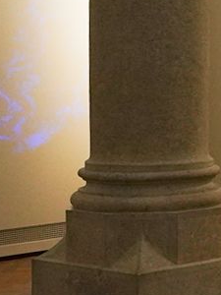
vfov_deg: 12.7
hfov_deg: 8.7
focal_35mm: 154
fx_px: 1311
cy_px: 44
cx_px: 535
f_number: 7.1
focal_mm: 24
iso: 3200
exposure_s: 1/80
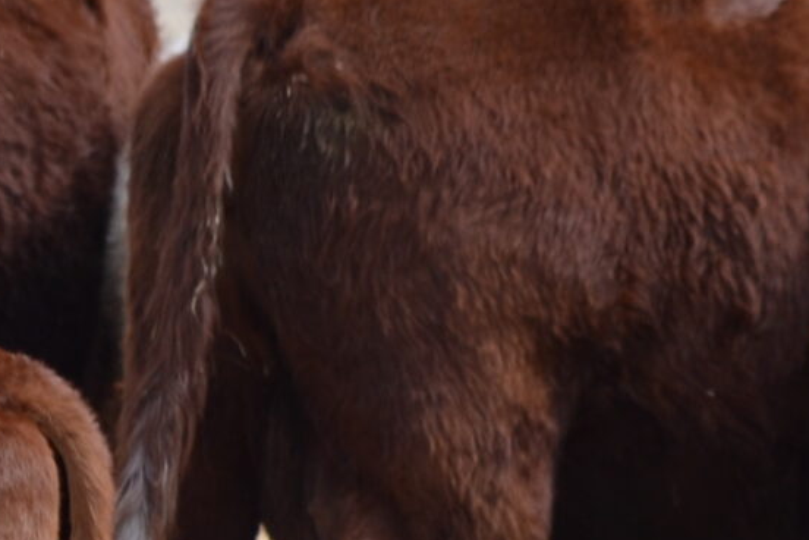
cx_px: 544
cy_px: 709
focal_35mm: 1218
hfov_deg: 1.7
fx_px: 27376
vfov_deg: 1.1
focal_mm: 175
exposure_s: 1/500
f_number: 5.6
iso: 200
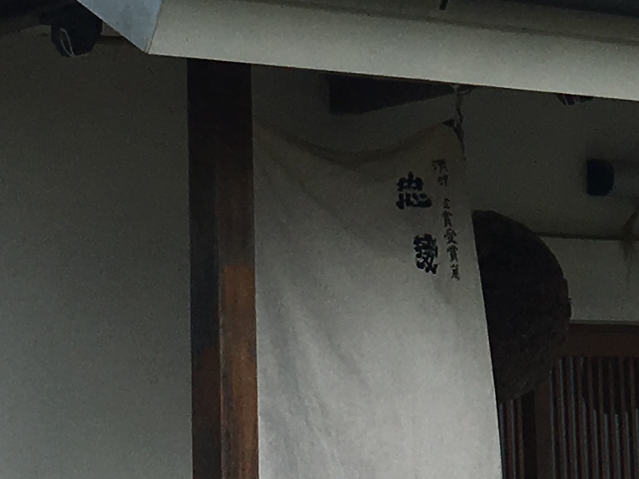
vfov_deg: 9.5
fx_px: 2862
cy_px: -96
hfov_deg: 12.7
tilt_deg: +12.4
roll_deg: +2.1
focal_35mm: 155
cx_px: 540
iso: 25
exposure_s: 1/2564
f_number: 2.2
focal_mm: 4.15
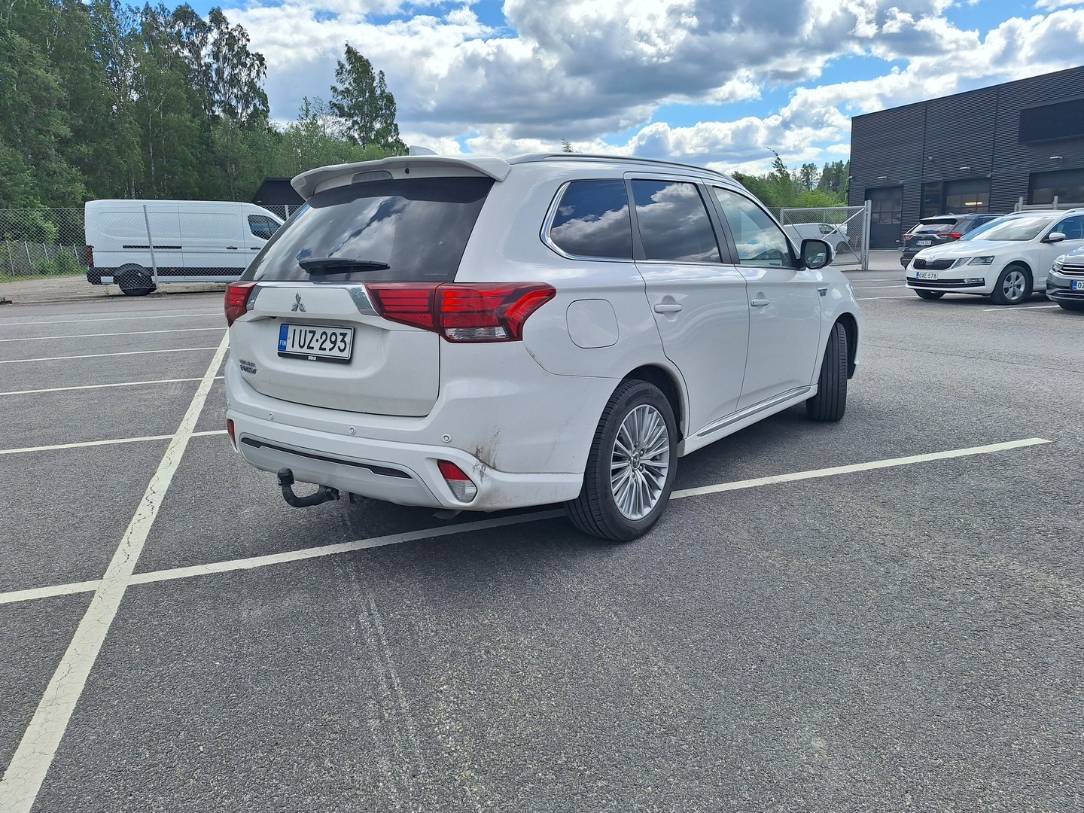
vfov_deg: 58.9
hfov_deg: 73.9
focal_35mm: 23
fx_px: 720
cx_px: 542
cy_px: 406
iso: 40
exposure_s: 1/2227
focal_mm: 5.54
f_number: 1.8
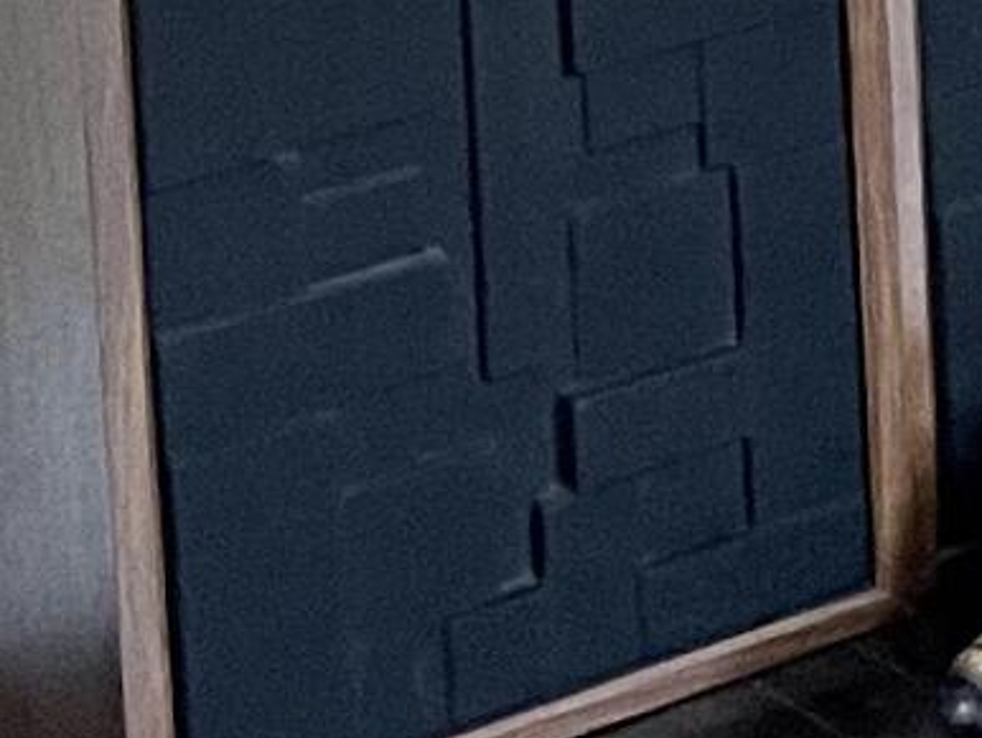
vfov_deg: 6.9
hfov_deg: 8.4
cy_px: -1188
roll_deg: -0.4
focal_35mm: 202
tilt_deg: -10.6
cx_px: 2880
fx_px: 5734
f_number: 1.6
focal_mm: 5.1
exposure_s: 1/60
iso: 200
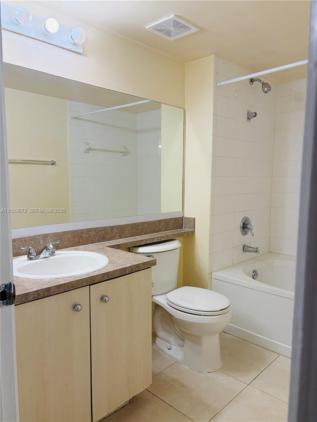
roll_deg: +0.4
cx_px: 158
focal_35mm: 26
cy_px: 211
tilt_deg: -6.4
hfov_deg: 53.1
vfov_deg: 67.3
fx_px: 317
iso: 100
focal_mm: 5.96
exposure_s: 1/216
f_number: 1.6
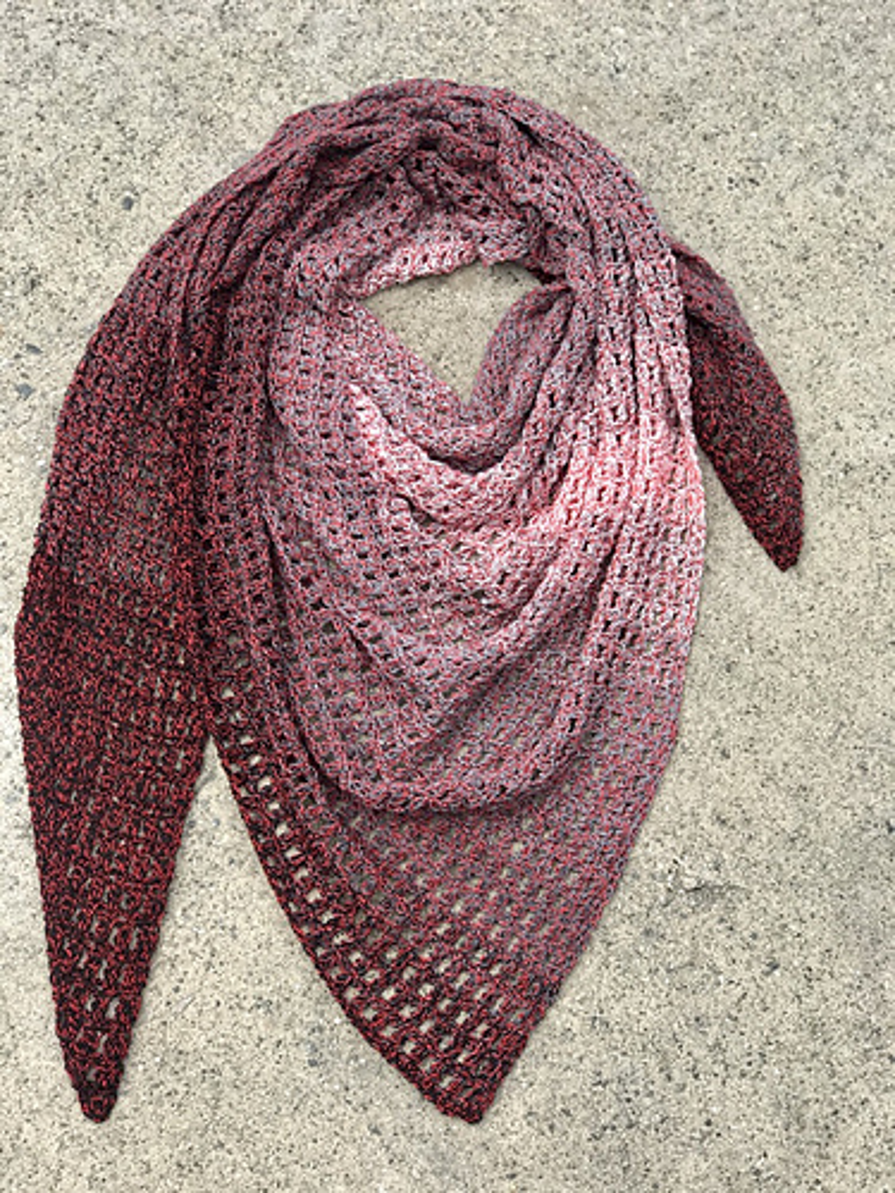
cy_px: 596
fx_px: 1965
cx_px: 448
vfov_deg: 33.8
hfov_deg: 25.7
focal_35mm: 57
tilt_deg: -65.1
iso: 20
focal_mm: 6.6
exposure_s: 1/515
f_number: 2.8
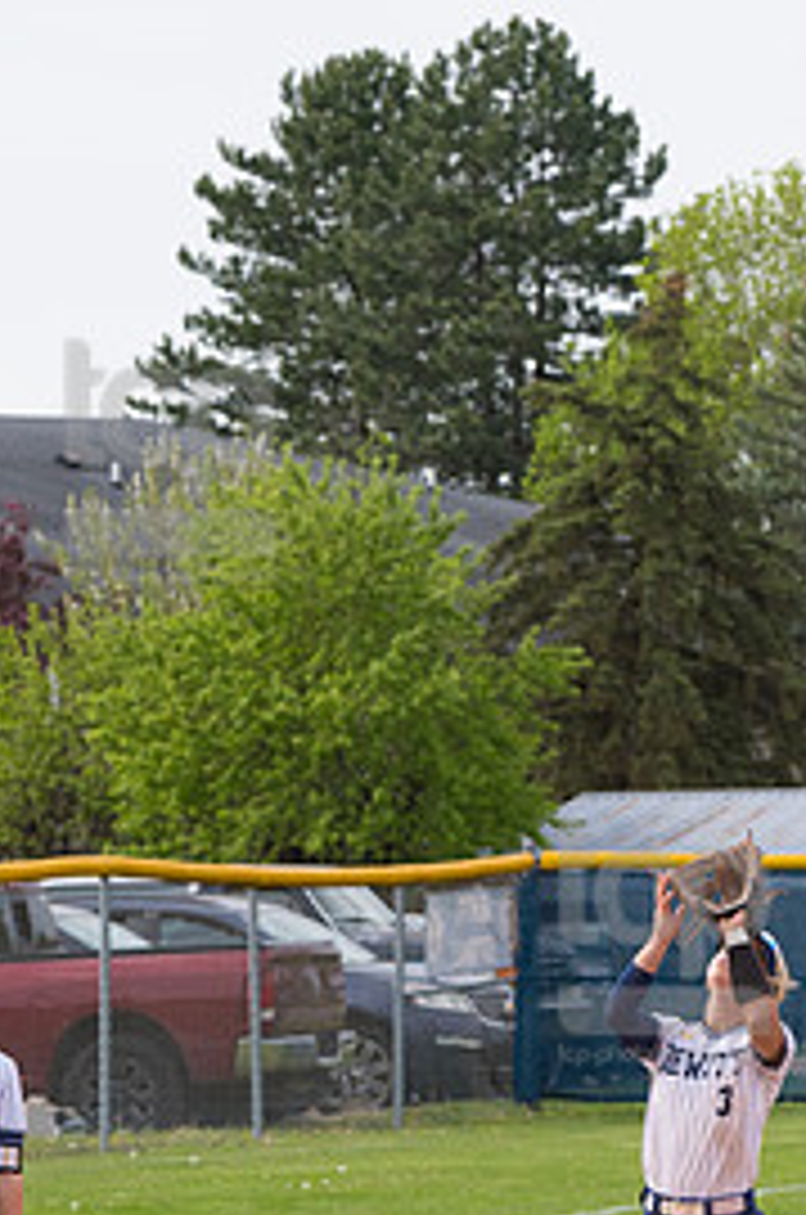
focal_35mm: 305
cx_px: 664
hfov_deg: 4.5
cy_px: 940
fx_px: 10282
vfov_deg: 6.8
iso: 400
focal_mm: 122
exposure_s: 1/1600
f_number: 5.6
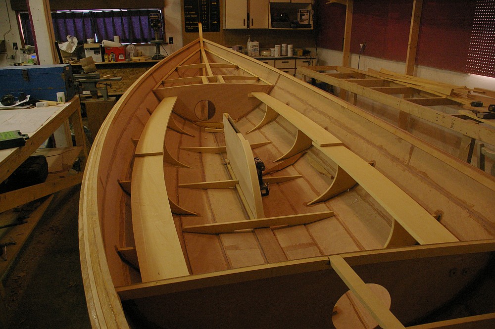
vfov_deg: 47.9
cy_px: 164
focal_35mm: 27
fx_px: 371
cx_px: 248
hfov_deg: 67.4
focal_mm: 18
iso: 1600
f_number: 8
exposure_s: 1/20
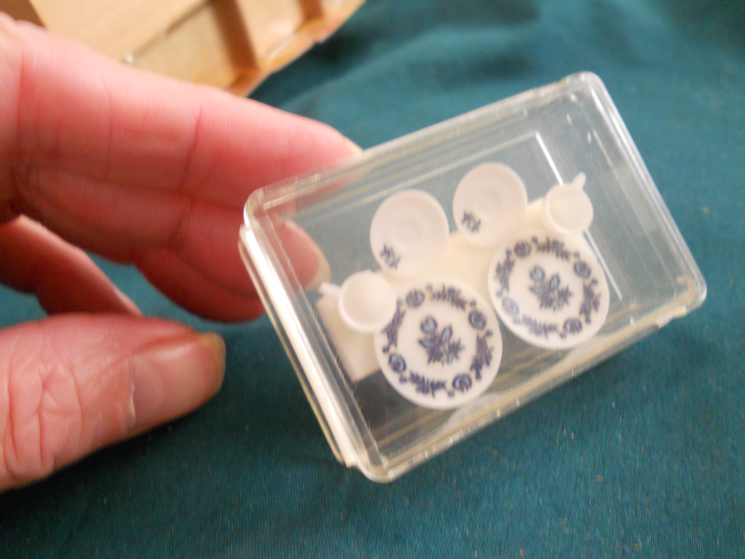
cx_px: 372
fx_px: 689
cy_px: 280
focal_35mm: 32
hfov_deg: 56.8
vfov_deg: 44.2
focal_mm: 5.8
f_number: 3.5
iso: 400
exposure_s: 1/30
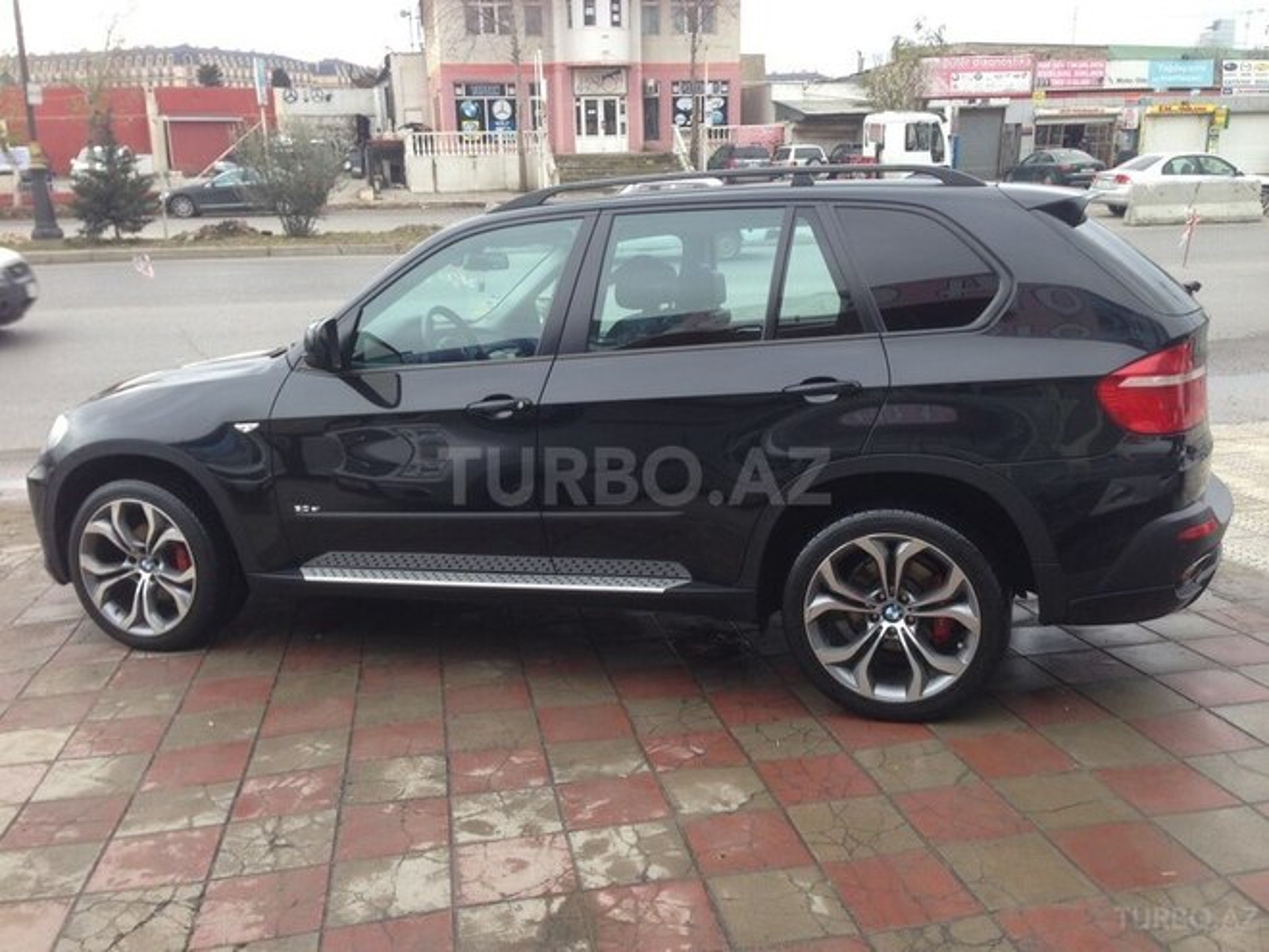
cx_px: 634
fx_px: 1210
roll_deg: +2.4
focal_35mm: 33
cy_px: 476
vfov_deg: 42.9
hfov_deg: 55.4
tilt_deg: -14.8
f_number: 2.4
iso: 50
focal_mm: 4.12
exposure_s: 1/179
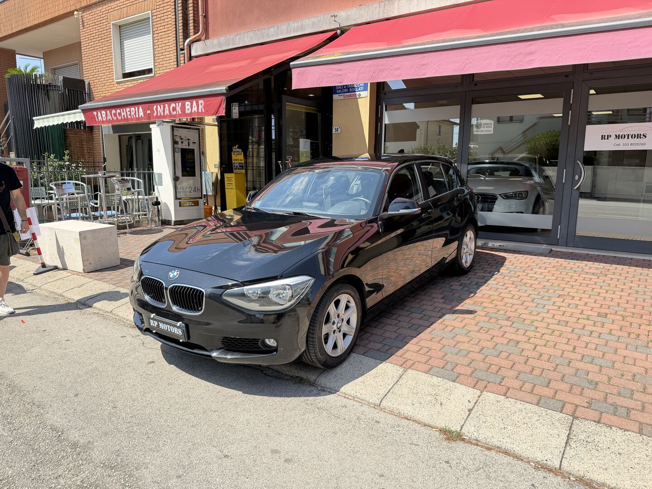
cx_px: 326
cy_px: 244
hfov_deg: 71.6
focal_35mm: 24
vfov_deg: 56.8
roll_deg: -1.3
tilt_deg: -8.9
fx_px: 452
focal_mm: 6.76
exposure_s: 1/1689
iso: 100
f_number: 1.78
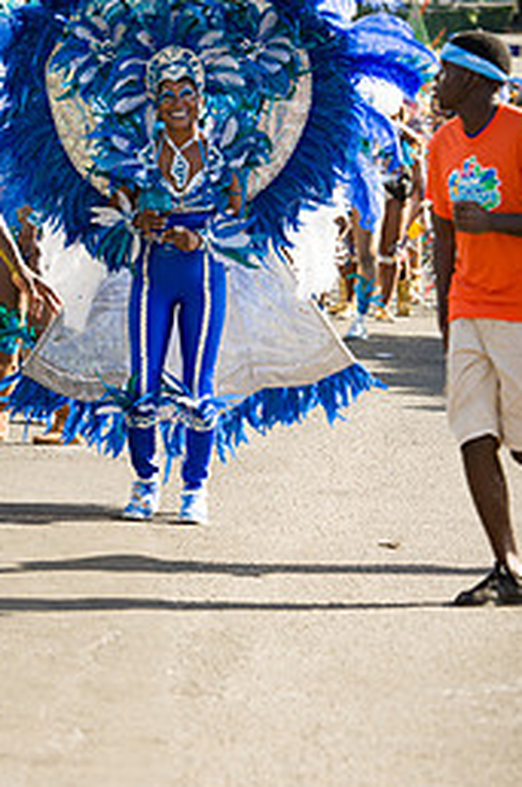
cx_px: 166
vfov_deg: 9.5
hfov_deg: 6.3
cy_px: 415
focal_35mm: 218
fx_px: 4760
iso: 100
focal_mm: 125
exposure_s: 1/200
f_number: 5.6
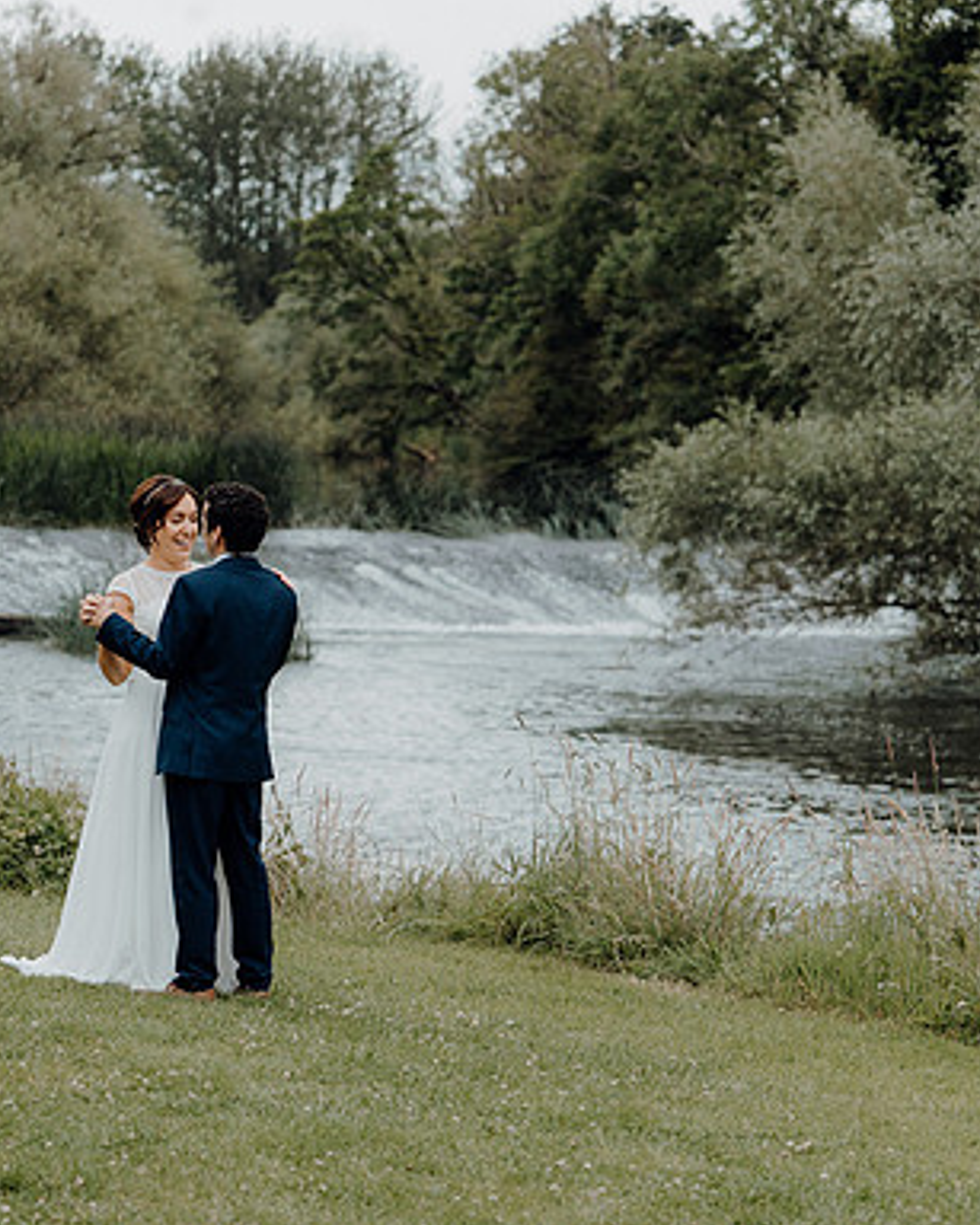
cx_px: 476
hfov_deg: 10.4
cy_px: 614
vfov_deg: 12.9
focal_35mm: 149
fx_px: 5404
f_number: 2.8
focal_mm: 70
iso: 125
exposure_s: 1/800
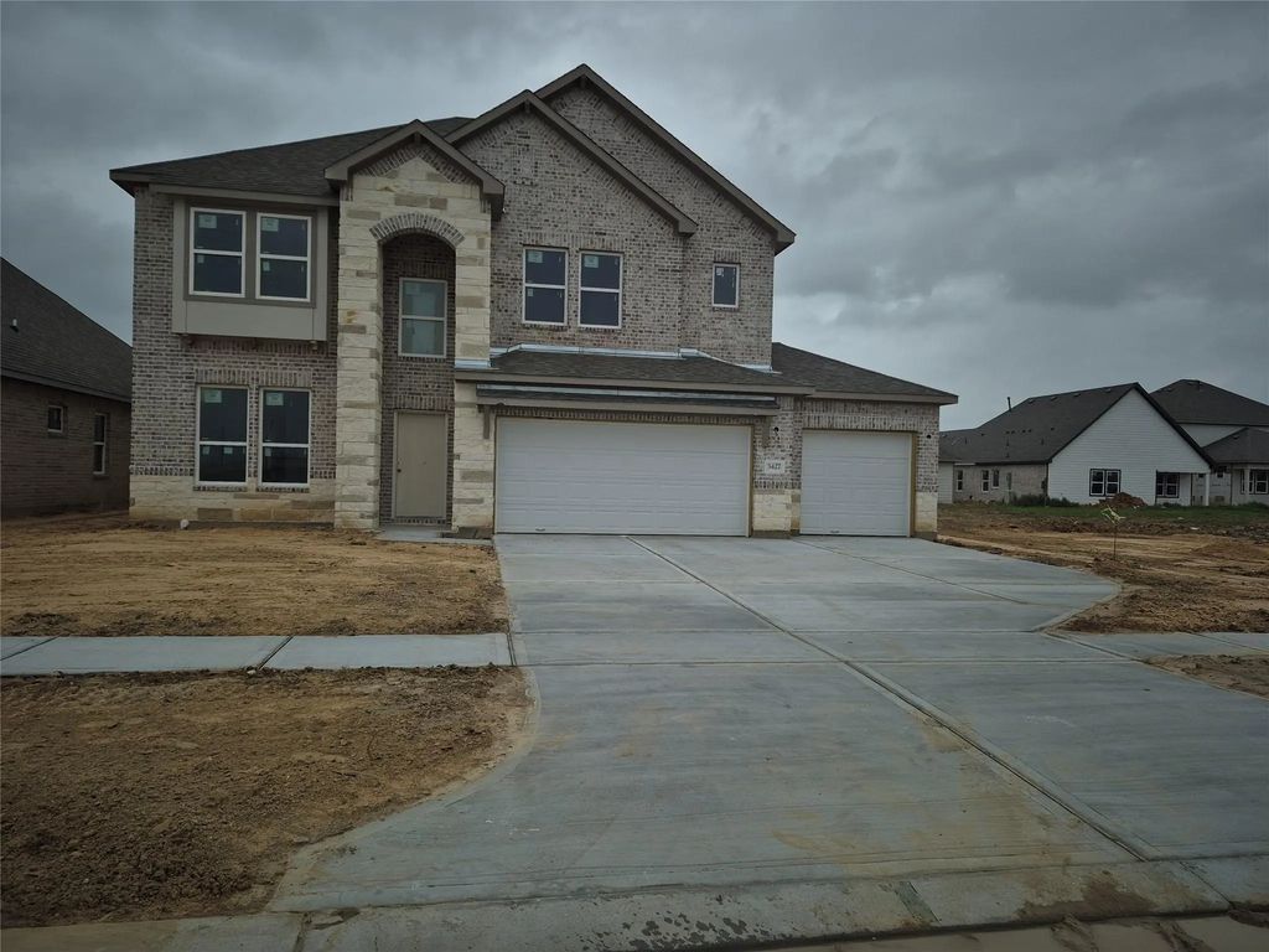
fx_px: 843
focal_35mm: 23
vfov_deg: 58.9
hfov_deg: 73.9
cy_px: 476
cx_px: 634
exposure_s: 1/768
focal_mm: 5.4
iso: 25
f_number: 1.8
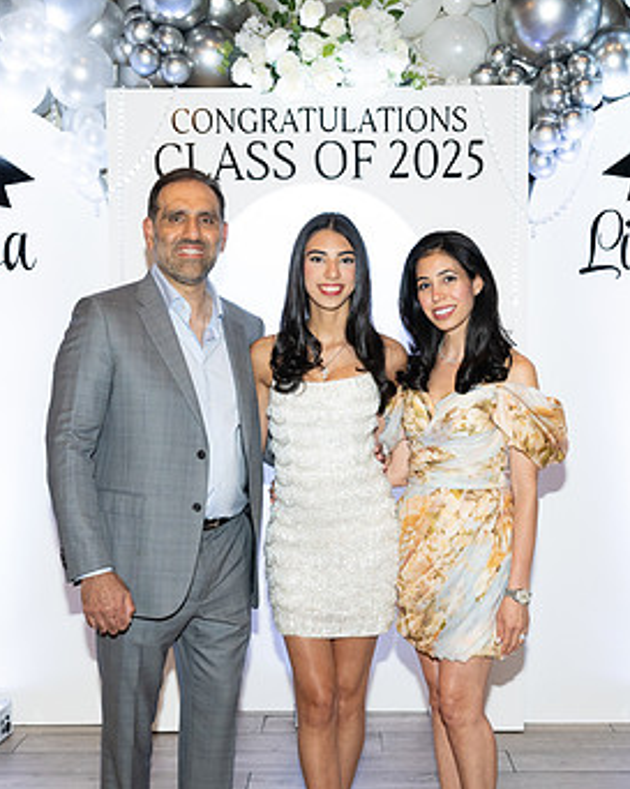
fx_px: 1190
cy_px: 503
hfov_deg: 29.6
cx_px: 326
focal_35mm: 51
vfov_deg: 36.4
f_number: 5.6
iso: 1000
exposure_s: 1/80
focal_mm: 27.5
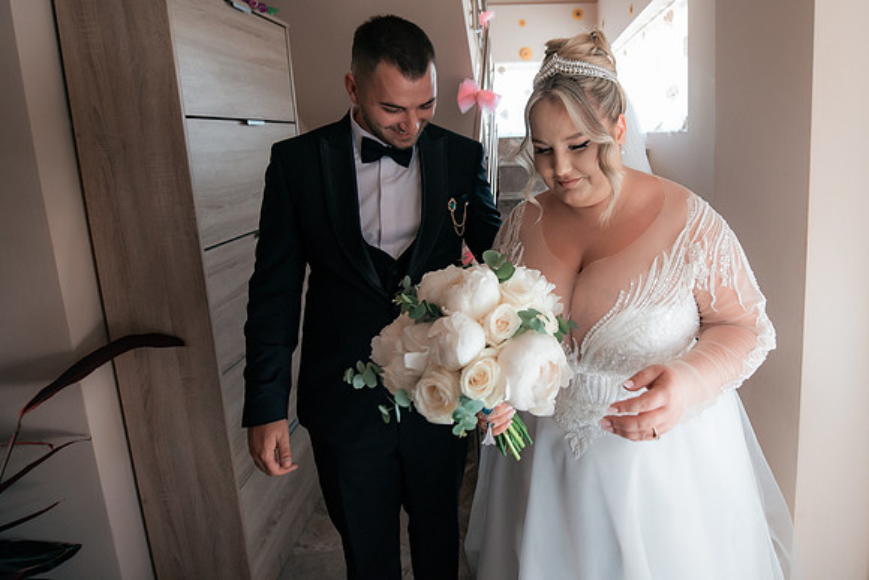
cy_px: 207
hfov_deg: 83.9
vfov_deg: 62.7
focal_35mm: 19
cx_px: 558
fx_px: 465
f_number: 3.2
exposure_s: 1/500
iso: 1600
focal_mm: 15
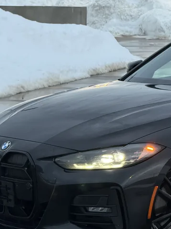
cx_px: 98
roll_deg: -0.1
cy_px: 167
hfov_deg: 8.9
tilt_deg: -10.7
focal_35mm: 167
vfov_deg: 11.8
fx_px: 1100
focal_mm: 16.89
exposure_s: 1/65
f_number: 2.8
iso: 640
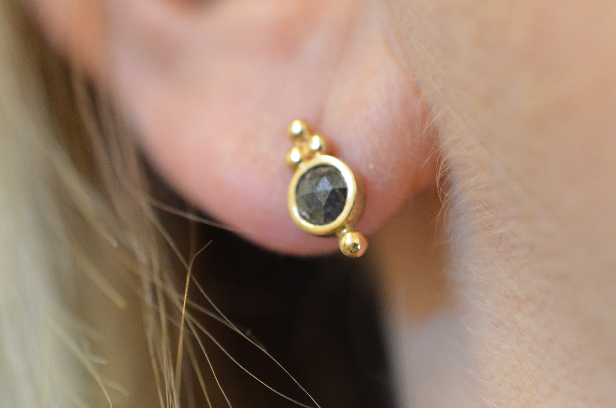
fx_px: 1417
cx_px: 395
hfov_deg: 24.4
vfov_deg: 16.4
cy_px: 189
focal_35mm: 83
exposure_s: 1/60
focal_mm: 40
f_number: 4
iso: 1100
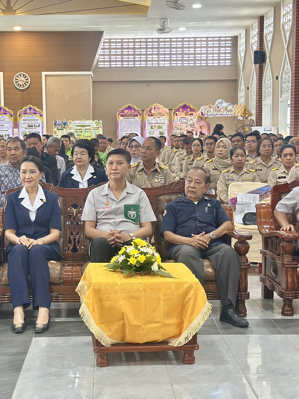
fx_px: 749
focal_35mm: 65
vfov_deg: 29.8
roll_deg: +0.6
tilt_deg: -5.4
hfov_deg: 22.5
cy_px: 199
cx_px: 112
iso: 320
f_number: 1.78
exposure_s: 1/50
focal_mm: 6.86
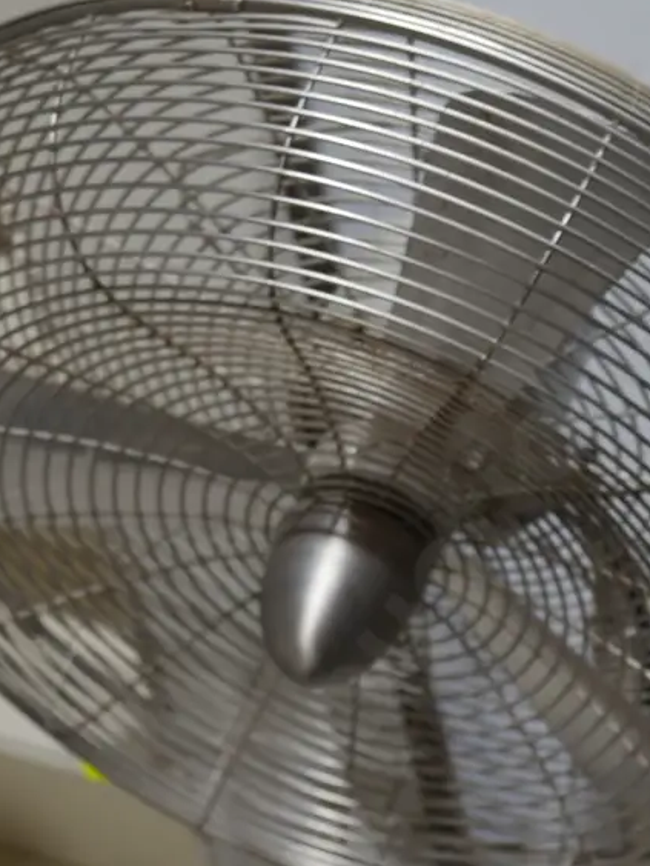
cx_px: 410
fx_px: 2001
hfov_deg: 18.4
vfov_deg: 24.2
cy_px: 626
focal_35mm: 80
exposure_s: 1/60
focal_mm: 22
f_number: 4.7
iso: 200
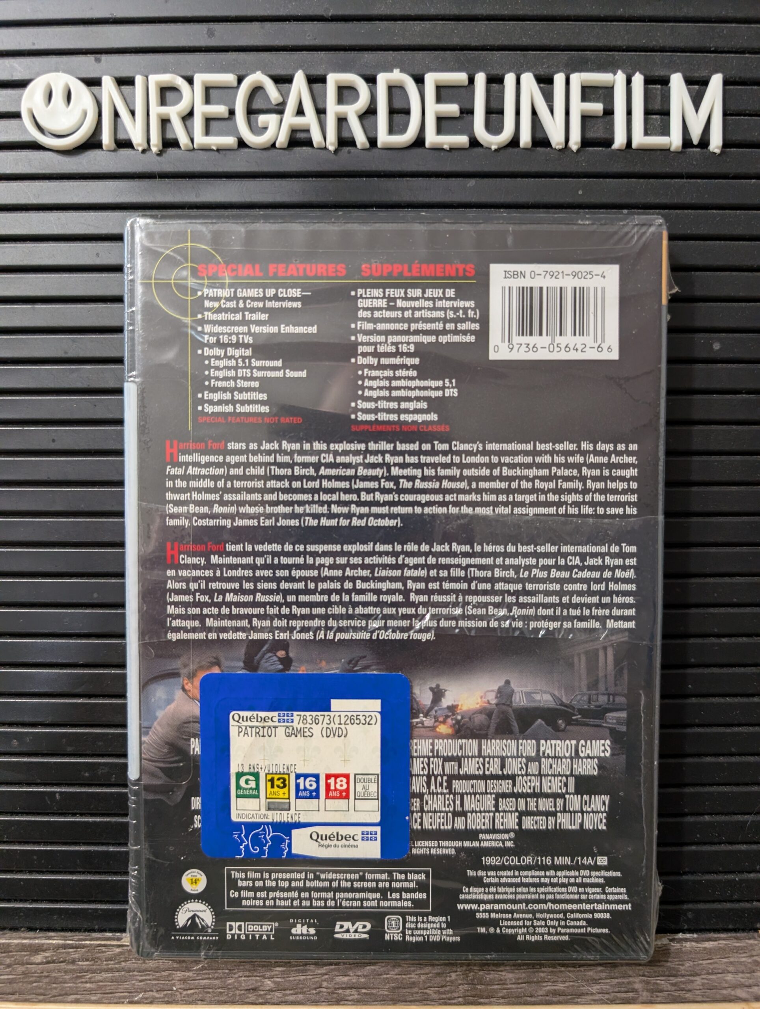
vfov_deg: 71.5
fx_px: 701
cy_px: 504
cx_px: 380
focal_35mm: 24
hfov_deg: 56.9
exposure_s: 1/120
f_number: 1.68
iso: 755
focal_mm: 6.9
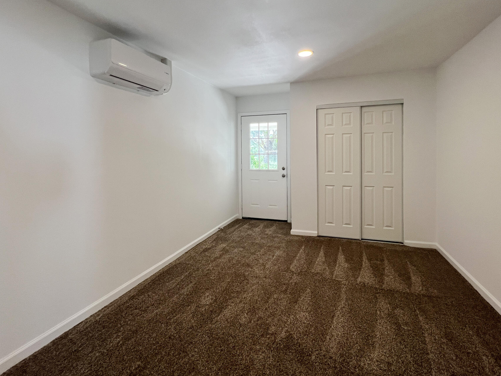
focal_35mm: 17
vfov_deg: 74.2
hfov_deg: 91.0
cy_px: 156
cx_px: 245
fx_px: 246
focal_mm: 1.57
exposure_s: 1/120
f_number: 1.8
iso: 200
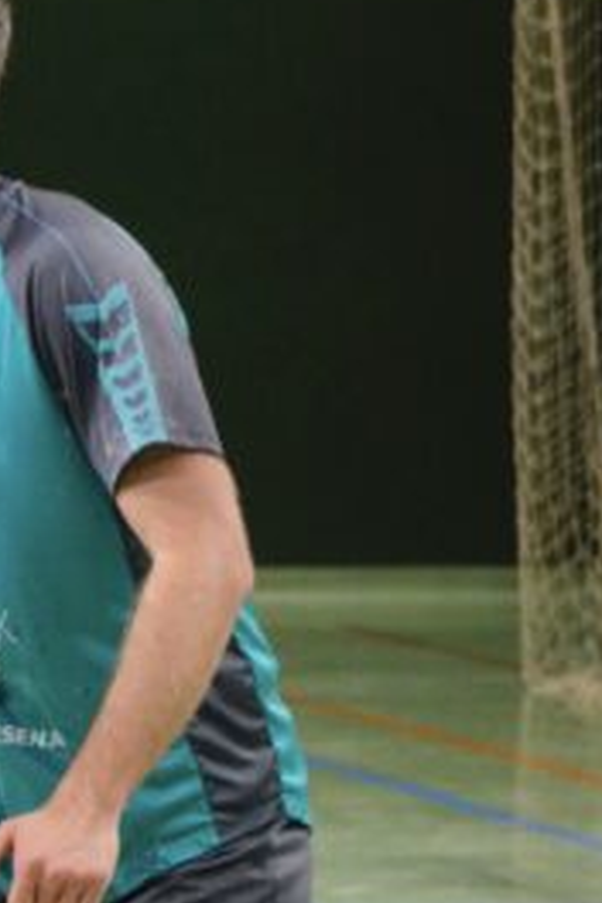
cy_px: 616
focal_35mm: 319
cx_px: -568
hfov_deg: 4.3
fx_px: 7999
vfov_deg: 6.5
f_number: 4
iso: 1600
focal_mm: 55
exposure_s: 1/320
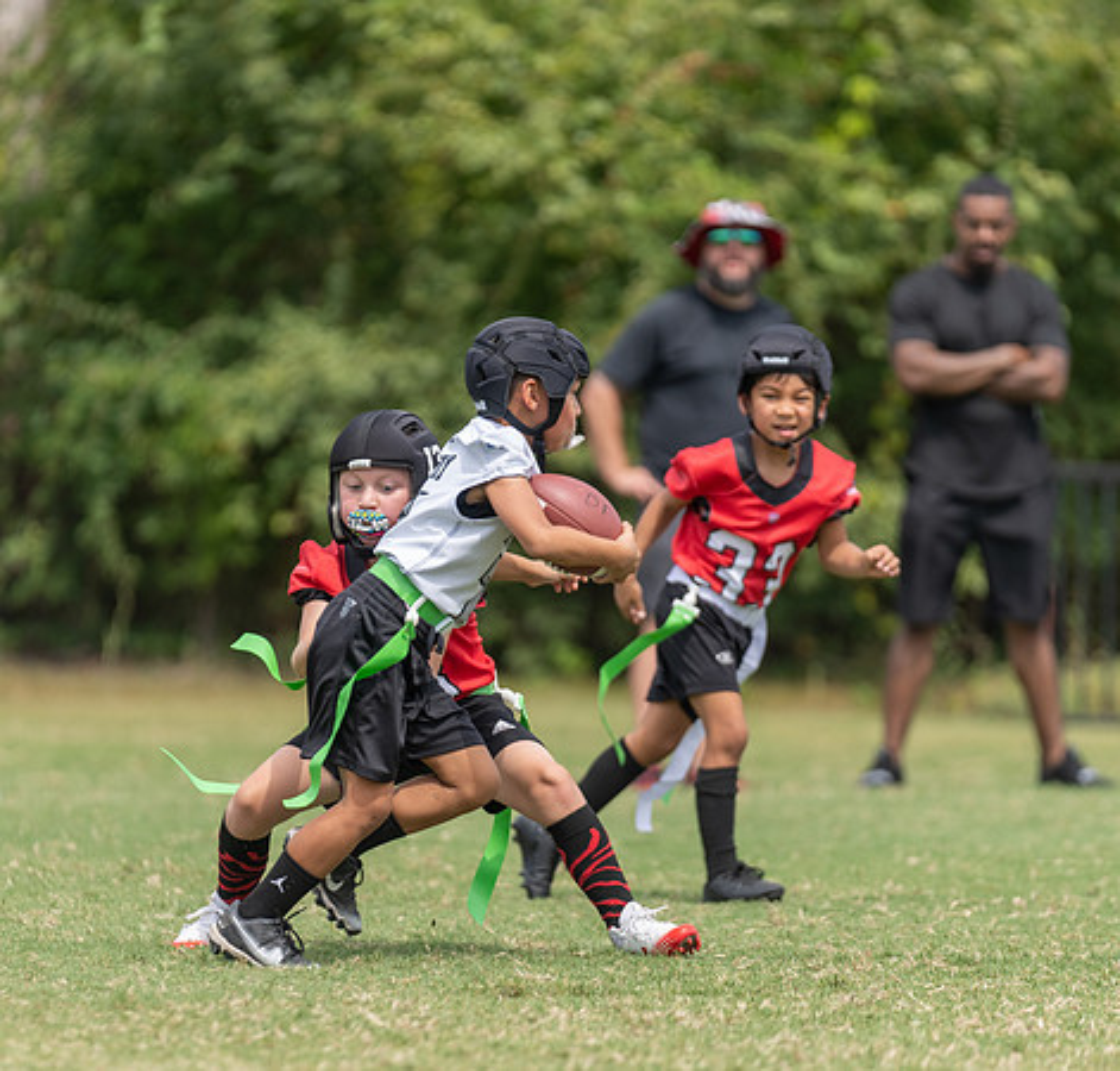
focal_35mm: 308
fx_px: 11030
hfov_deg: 5.8
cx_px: 483
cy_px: 655
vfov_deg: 5.6
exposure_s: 1/1600
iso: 100
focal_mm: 200
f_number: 2.8
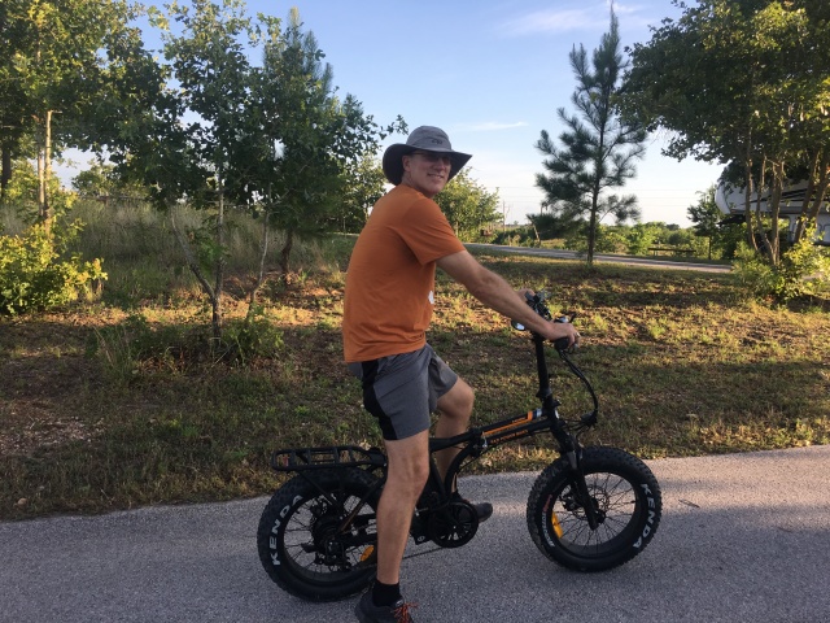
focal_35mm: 29
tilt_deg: -4.9
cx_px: 415
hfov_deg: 61.7
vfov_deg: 48.2
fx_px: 695
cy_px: 312
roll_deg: -4.4
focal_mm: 4.15
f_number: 2.2
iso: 25
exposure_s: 1/496
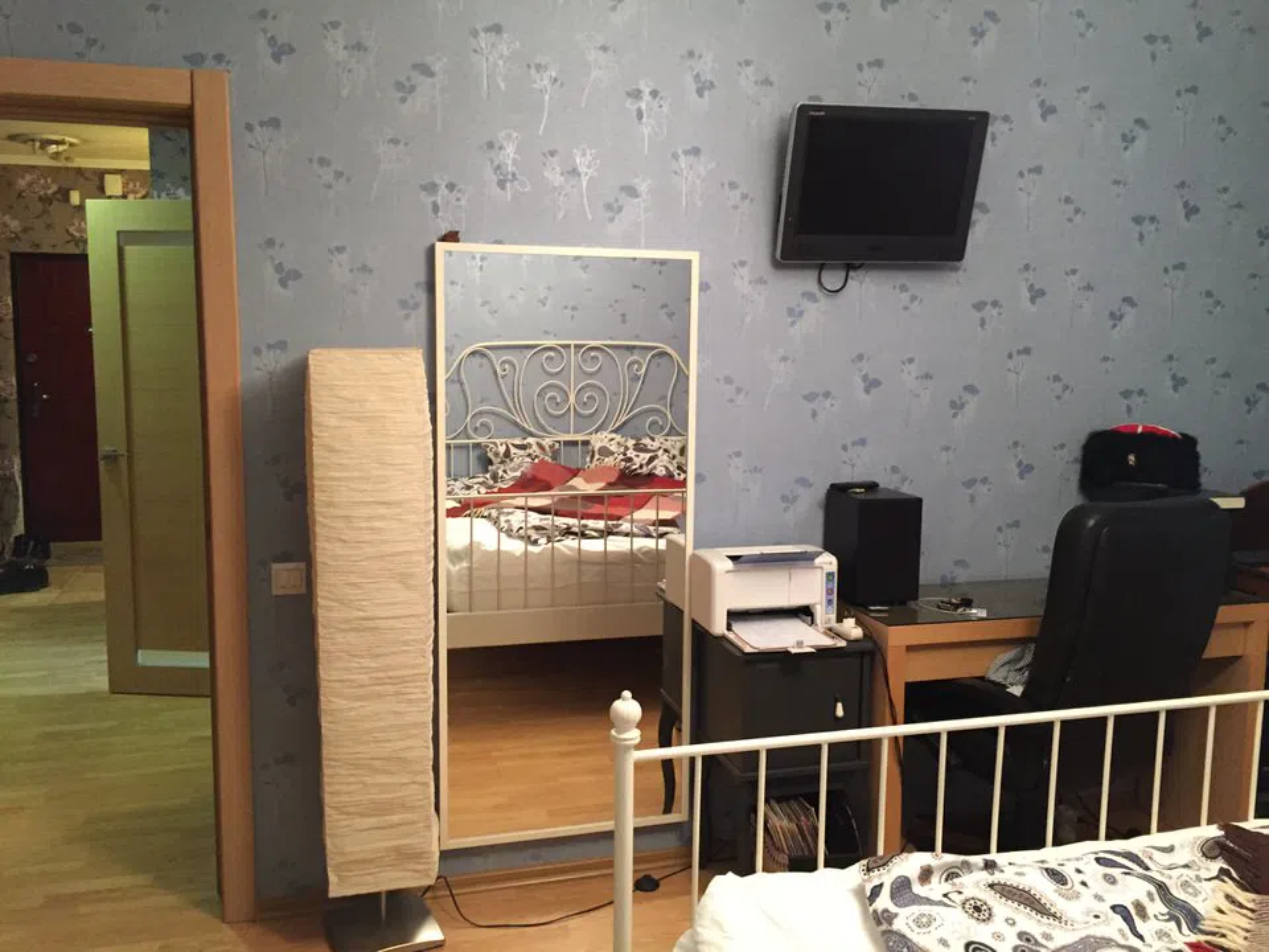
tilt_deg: -6.7
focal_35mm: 29
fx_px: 1063
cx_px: 634
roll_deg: -0.9
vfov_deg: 48.2
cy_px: 476
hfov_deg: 61.7
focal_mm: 4.15
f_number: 2.2
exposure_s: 1/17
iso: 250
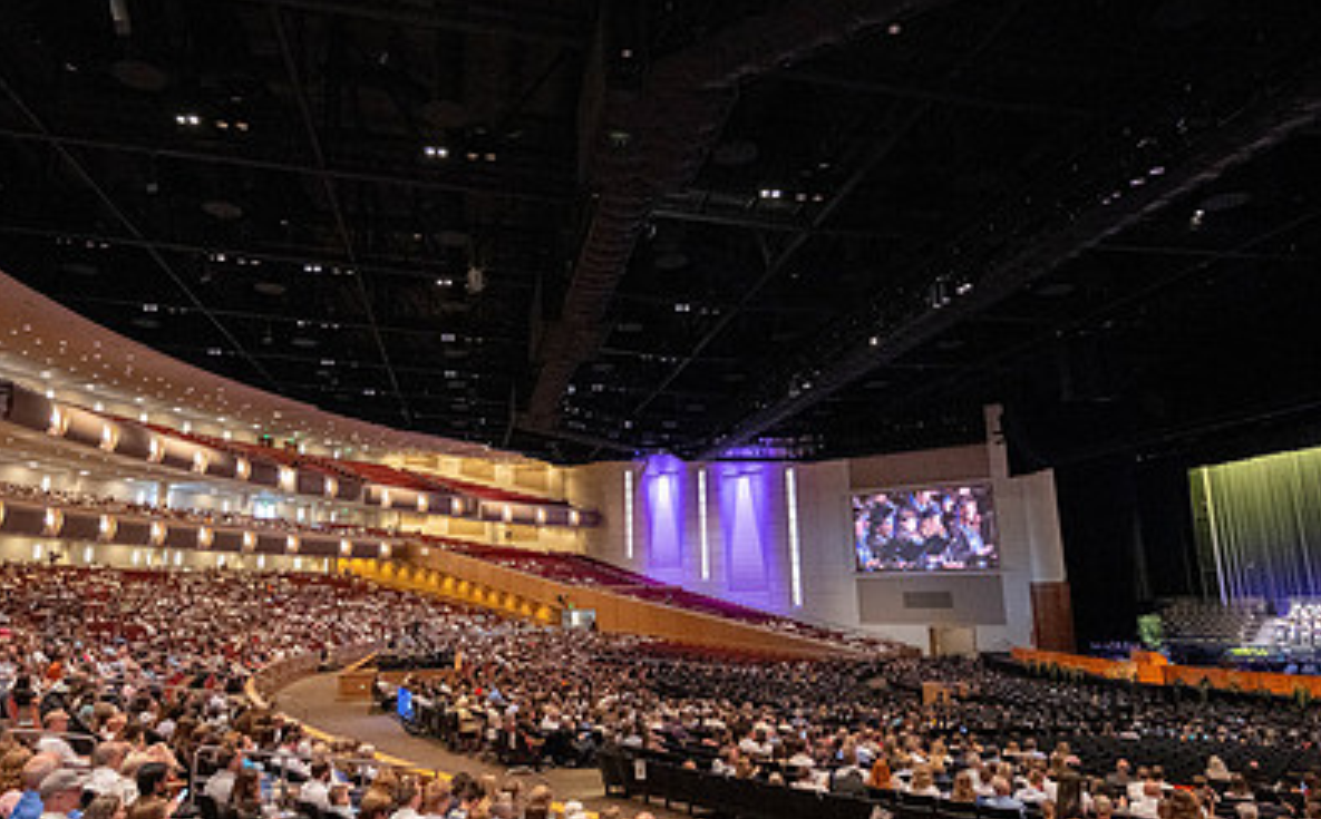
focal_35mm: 24
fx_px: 862
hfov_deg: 74.8
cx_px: 609
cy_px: 431
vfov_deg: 50.8
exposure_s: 1/50
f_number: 4
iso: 4000
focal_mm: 14
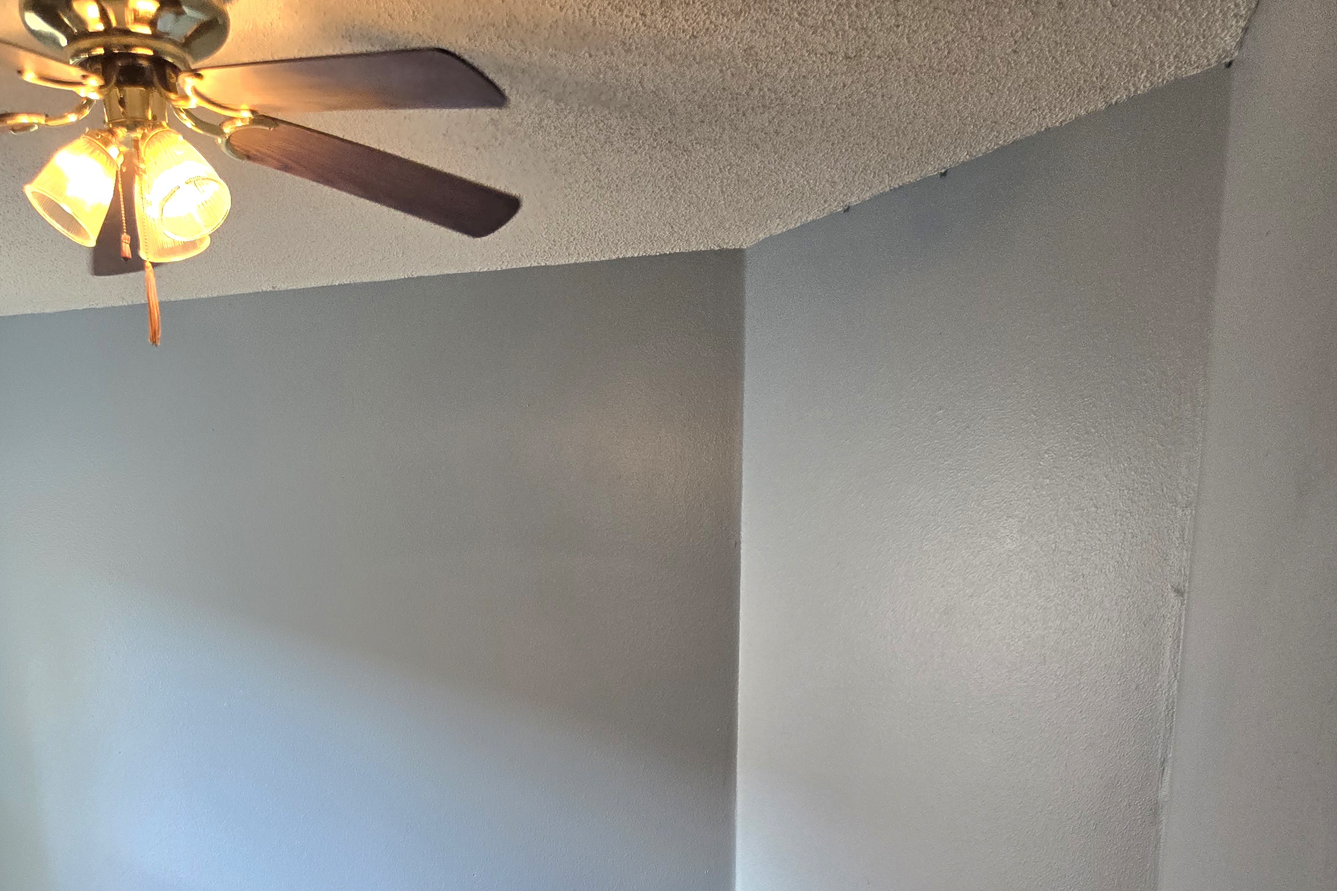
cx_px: 522
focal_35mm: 41
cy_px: 1110
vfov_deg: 27.9
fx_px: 1523
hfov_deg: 47.1
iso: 250
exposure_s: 1/120
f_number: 1.7
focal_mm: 6.3
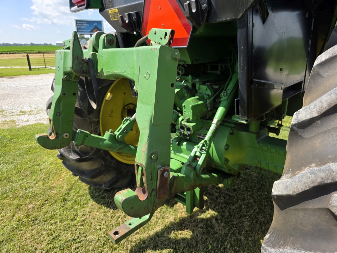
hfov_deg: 73.9
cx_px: 168
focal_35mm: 23
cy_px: 126
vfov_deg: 58.9
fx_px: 224
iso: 80
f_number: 1.7
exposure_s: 1/2657
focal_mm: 6.3
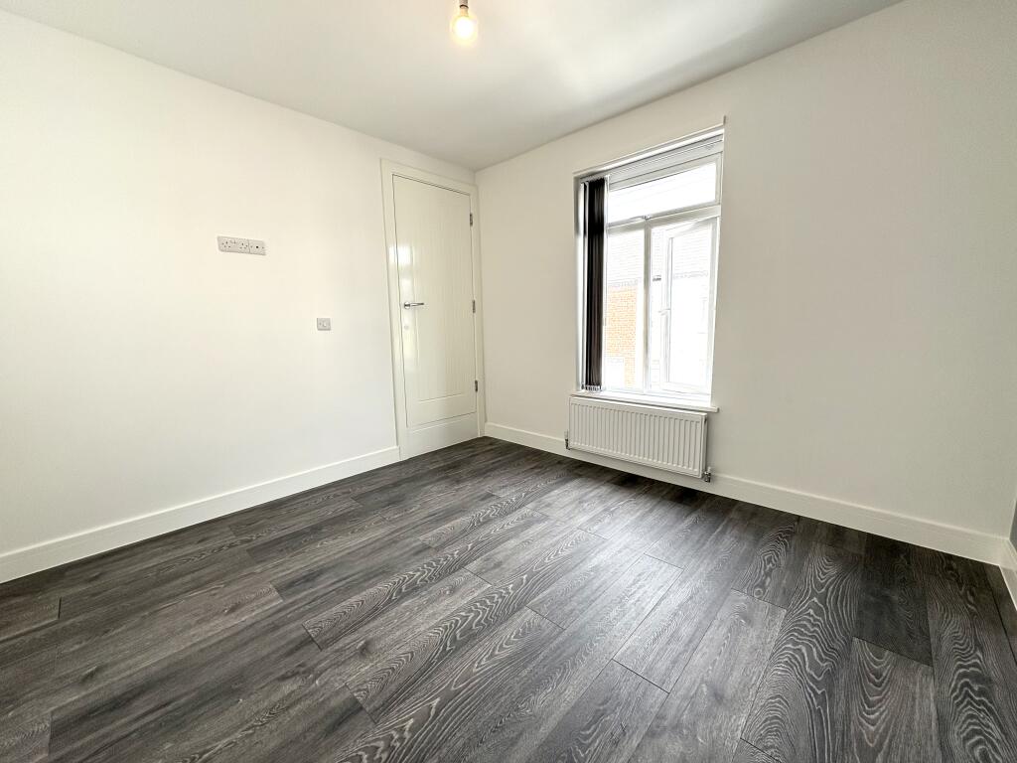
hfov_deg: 102.1
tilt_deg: -8.3
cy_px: 382
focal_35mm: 14
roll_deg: +1.7
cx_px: 508
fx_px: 411
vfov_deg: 85.7
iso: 64
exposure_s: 1/186
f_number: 2.2
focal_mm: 2.22
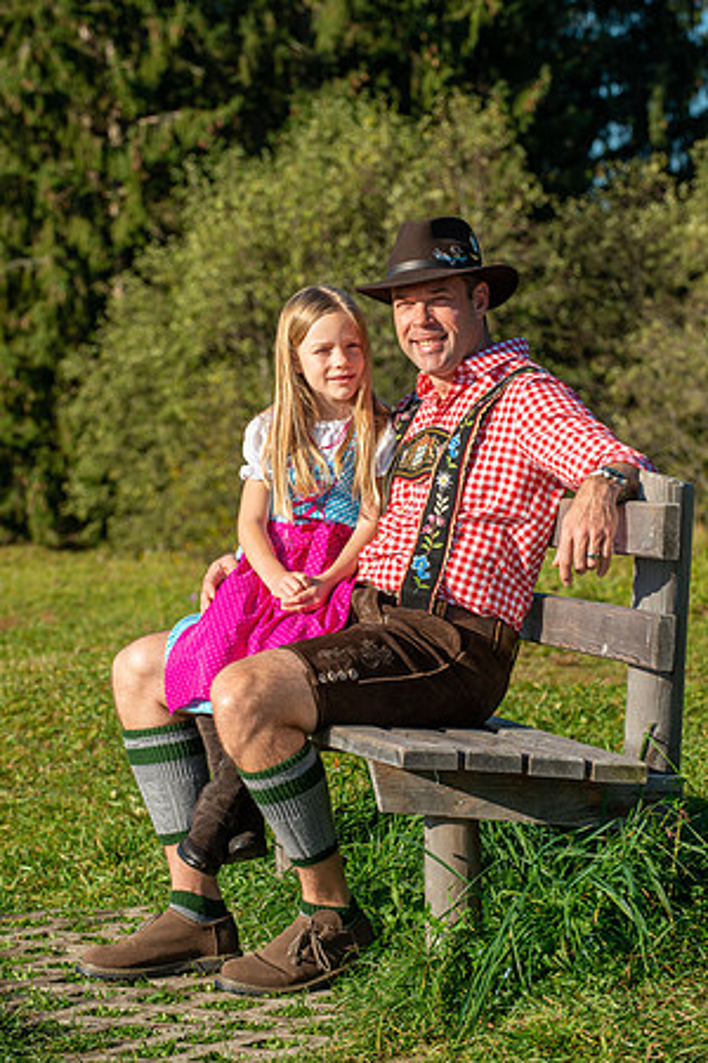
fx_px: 3982
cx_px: 354
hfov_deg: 10.2
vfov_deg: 15.2
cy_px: 532
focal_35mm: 135
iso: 100
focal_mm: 135
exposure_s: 1/320
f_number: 9
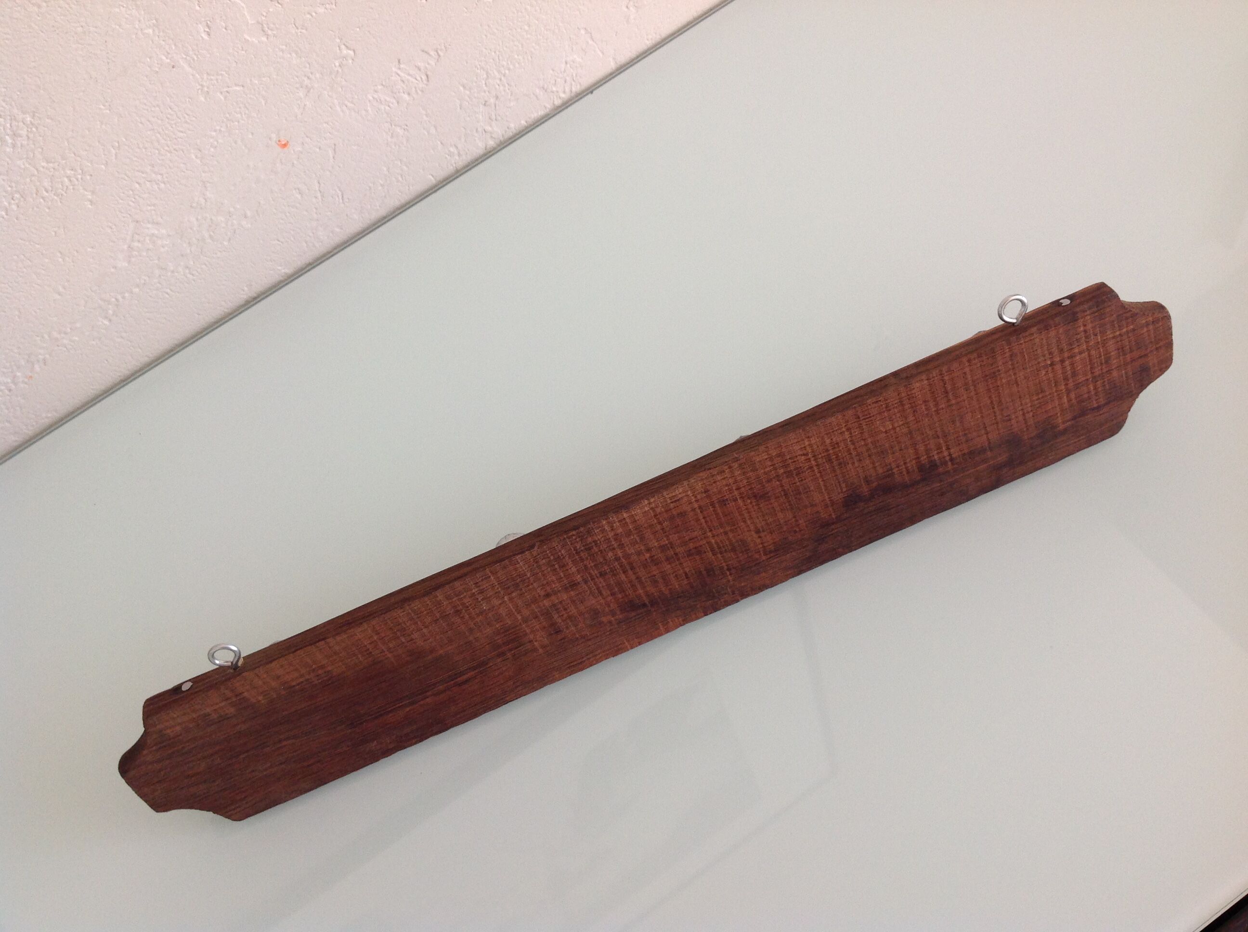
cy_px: 466
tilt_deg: -60.1
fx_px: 1260
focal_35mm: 35
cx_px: 624
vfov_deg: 40.6
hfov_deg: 52.7
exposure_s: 1/60
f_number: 2.4
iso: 64
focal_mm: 4.28
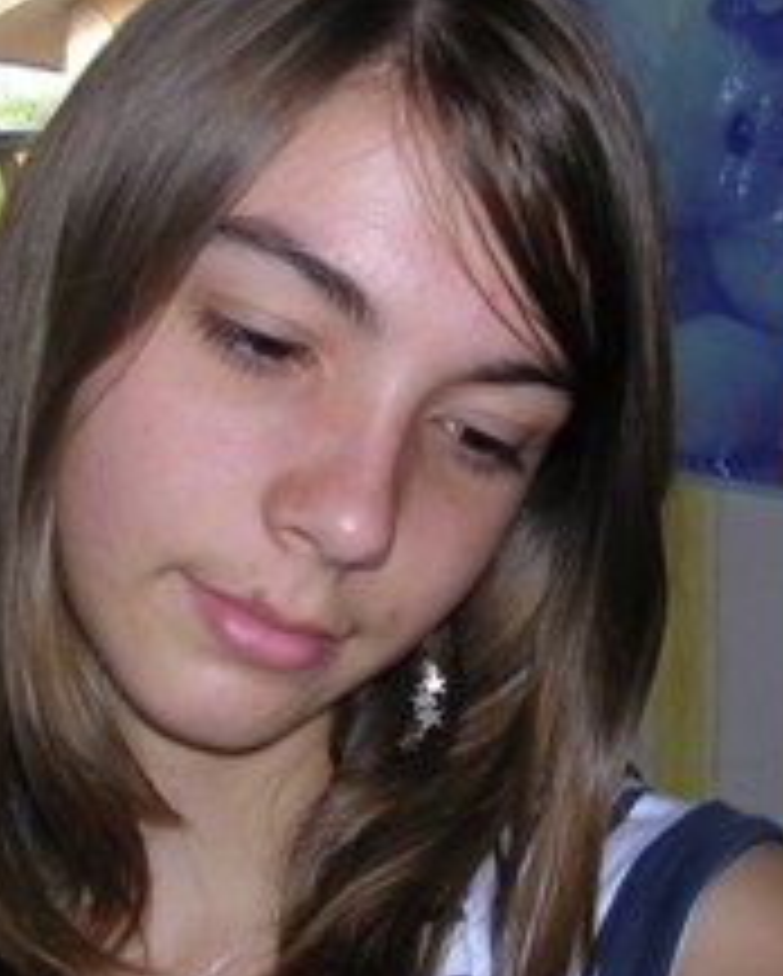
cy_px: 427
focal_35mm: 63
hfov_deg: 24.2
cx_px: 434
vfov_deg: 30.0
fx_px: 1822
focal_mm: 5.8
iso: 50
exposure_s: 1/60.1
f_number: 2.8
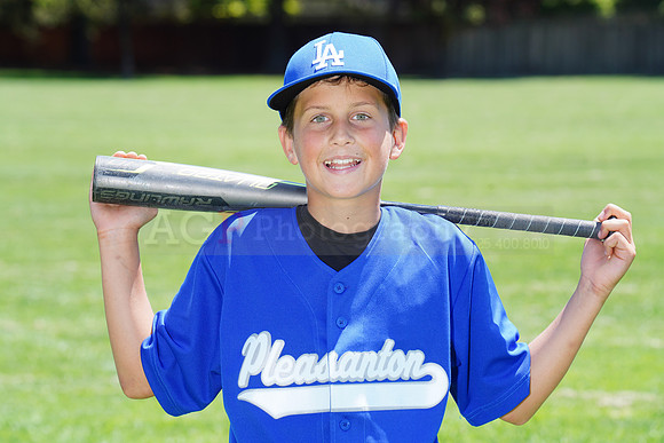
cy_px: 222
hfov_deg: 11.4
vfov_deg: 7.6
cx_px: 332
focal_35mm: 181
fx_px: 3339
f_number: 9
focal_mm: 181
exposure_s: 1/200
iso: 200
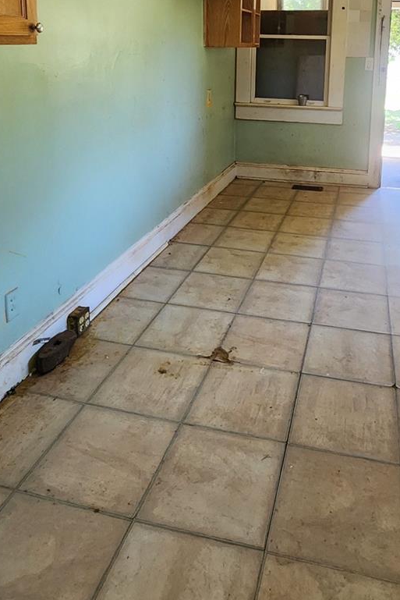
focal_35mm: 27
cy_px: 132
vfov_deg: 62.5
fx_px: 450
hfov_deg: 47.5
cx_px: 253
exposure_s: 1/40
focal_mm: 2.2
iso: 320
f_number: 2.2
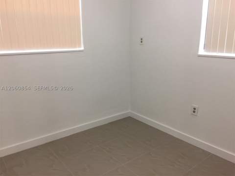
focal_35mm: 29
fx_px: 197
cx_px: 118
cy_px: 88
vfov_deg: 48.2
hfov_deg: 61.7
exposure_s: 1/15
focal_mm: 4.15
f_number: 2.2
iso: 50
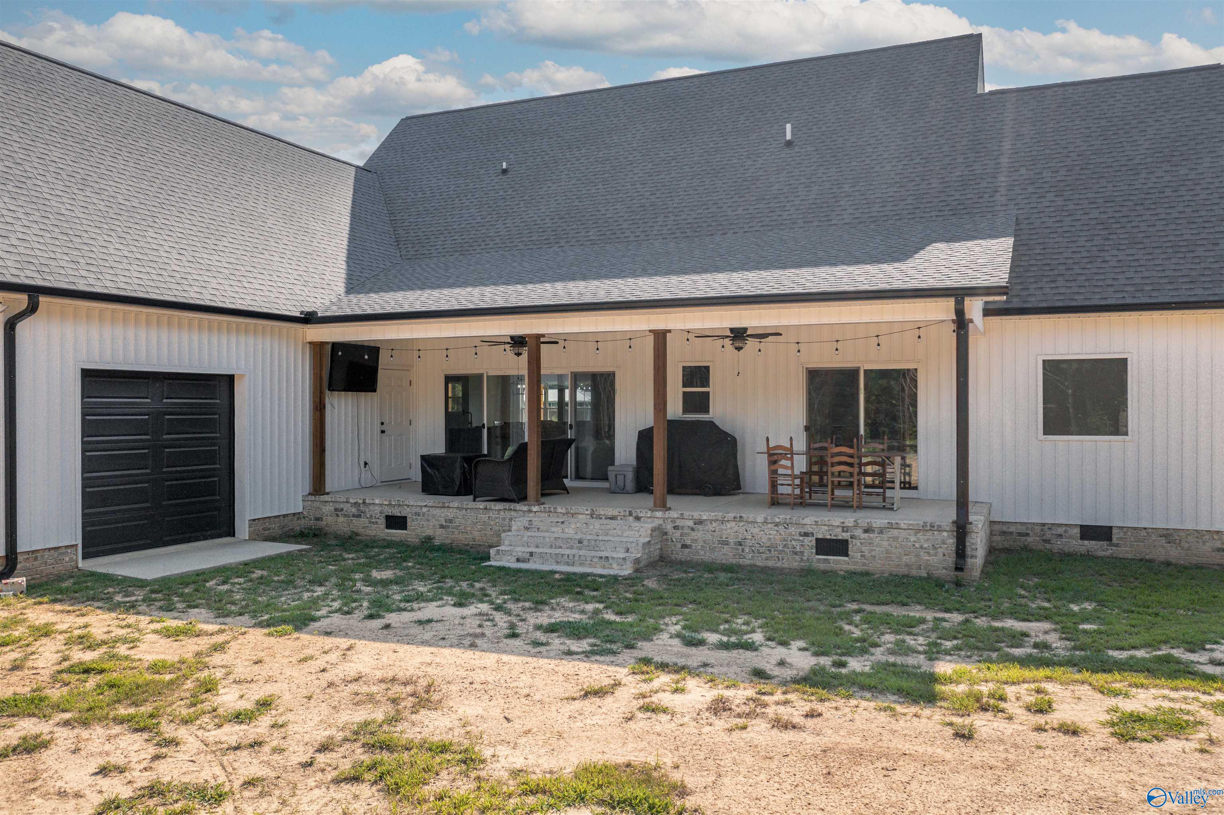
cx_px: 612
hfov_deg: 65.5
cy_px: 408
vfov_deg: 46.4
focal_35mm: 28
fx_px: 952
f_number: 3.2
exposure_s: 1/120
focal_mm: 10.26
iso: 100
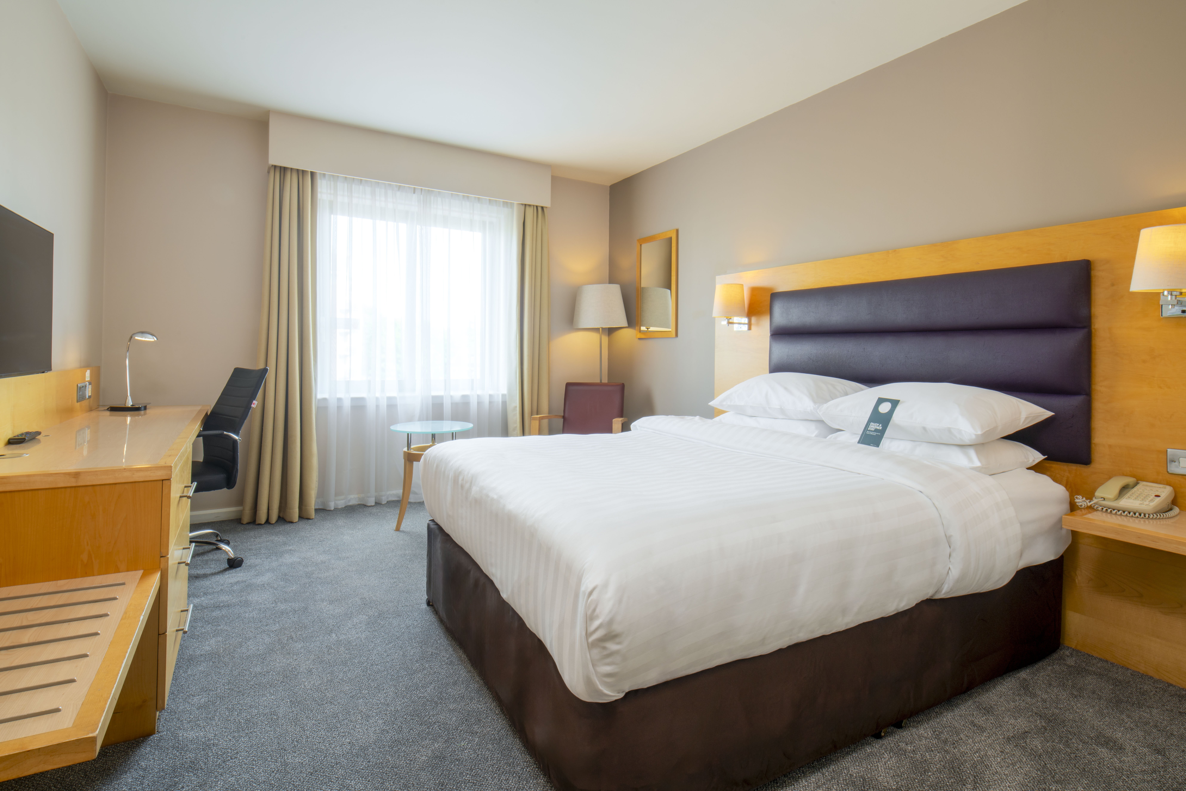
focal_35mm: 17
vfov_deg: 70.5
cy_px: 396
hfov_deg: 93.3
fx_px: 560
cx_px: 593
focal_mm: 17
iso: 125
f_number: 22
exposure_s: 8
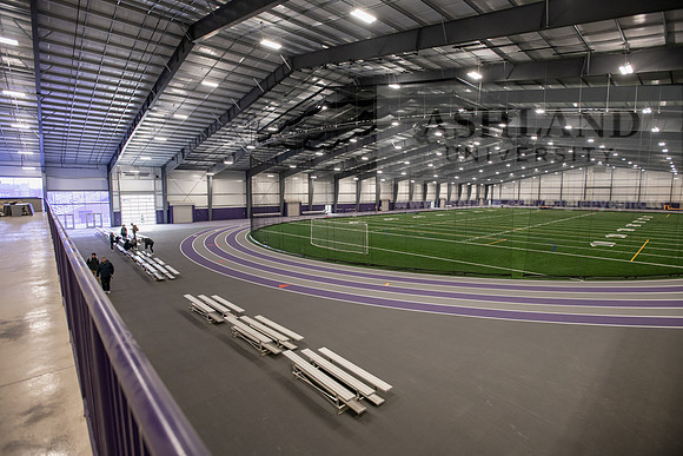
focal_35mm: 17
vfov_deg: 70.5
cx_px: 342
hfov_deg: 93.3
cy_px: 228
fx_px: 323
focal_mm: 17
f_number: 4.5
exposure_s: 1/160
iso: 1600
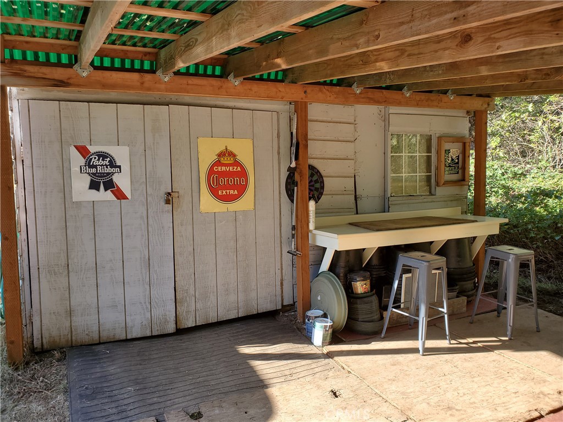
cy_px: 211
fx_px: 423
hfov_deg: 67.3
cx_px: 282
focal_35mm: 26
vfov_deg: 53.1
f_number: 2.4
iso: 50
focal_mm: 4.3
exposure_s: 1/208
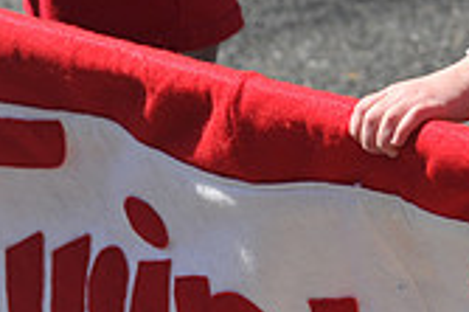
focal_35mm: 243
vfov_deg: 5.6
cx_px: 761
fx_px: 3163
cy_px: -149
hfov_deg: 8.3
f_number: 5
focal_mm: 70
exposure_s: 1/1000
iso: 200
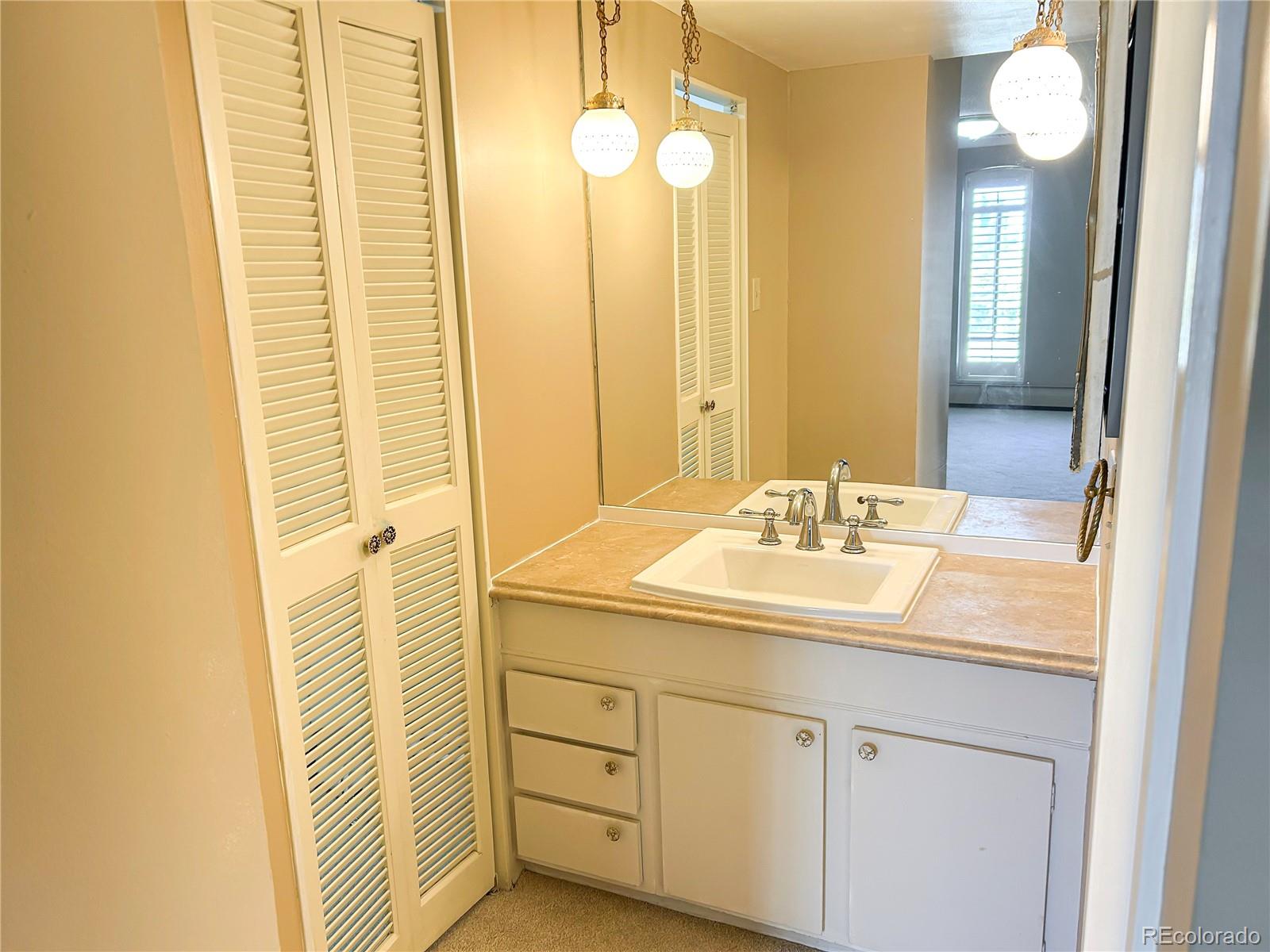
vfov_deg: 53.1
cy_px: 476
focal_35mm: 26
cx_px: 635
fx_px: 954
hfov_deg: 67.3
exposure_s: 1/120
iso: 125
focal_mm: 5.7
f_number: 1.5
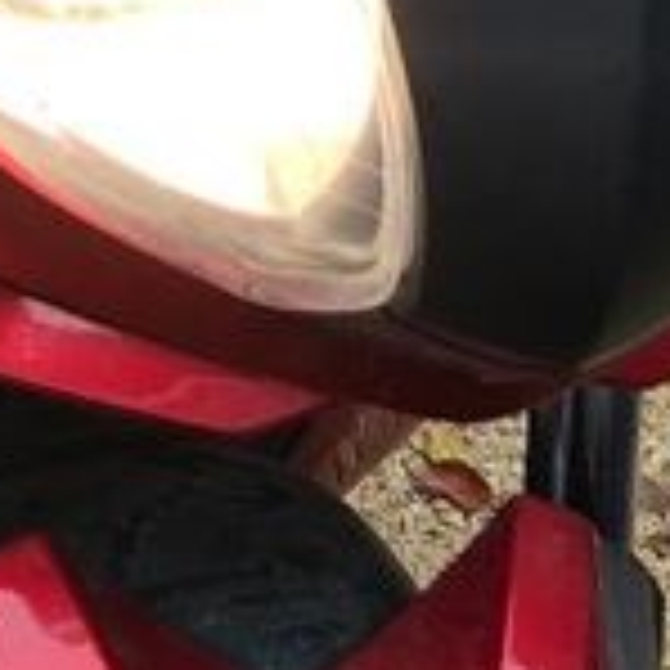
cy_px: -670
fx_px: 4642
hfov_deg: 8.2
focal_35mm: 212
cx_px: 481
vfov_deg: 7.9
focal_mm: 3.99
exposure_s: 1/120
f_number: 1.8
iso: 50
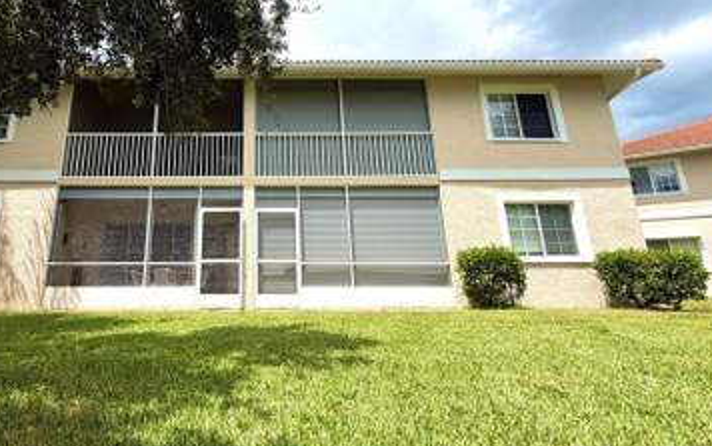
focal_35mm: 20
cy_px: 180
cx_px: 260
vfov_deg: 59.3
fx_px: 388
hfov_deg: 83.1
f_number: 2.2
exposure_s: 1/853
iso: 20
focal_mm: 2.22
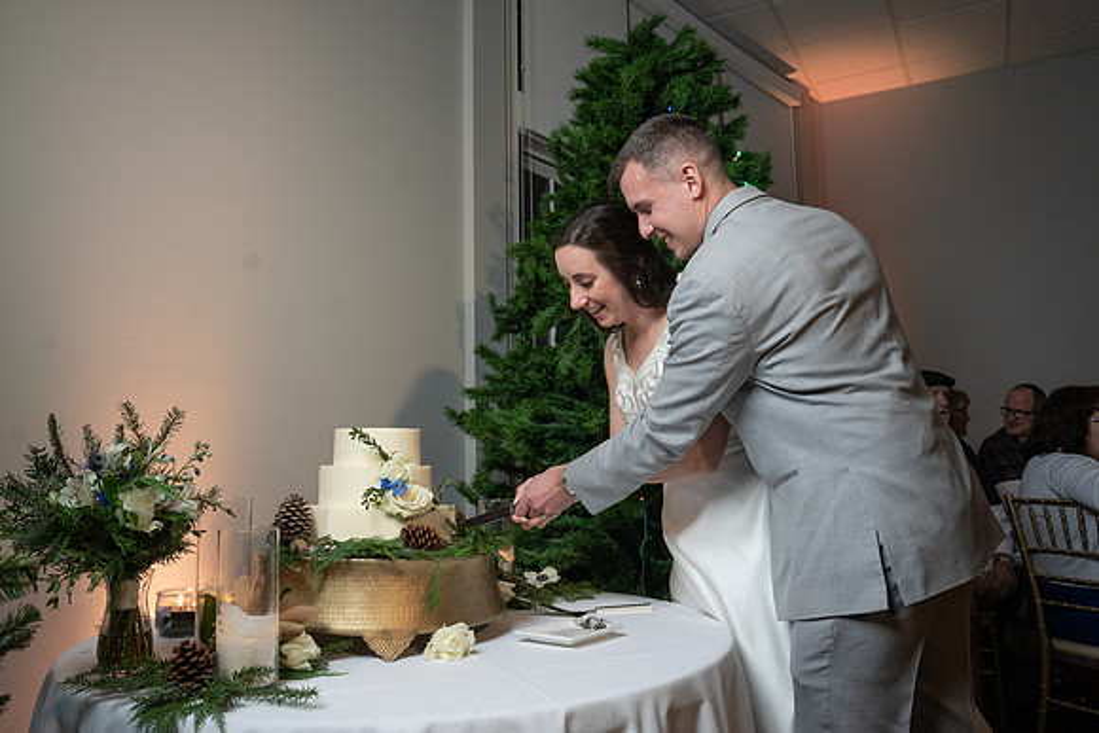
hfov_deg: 67.2
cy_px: 370
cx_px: 544
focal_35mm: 27
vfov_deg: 47.8
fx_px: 827
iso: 2000
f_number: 5.6
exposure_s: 1/250
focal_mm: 26
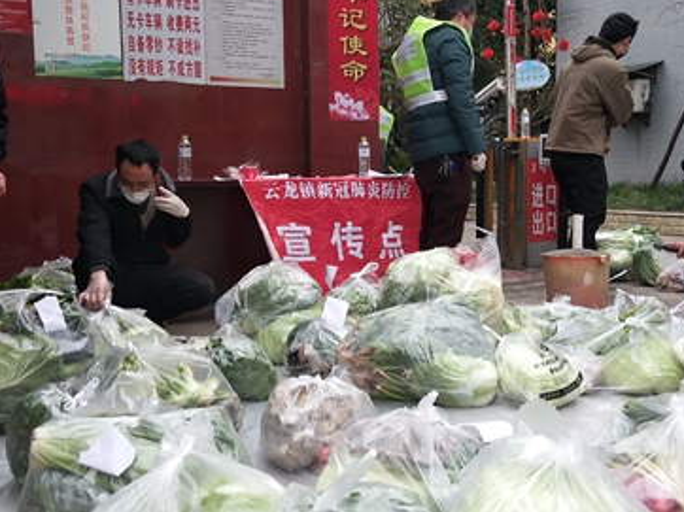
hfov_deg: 41.3
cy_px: 242
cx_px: 359
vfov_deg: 31.5
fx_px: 908
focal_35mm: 46
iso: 80
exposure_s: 1/50
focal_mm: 3.88
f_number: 2
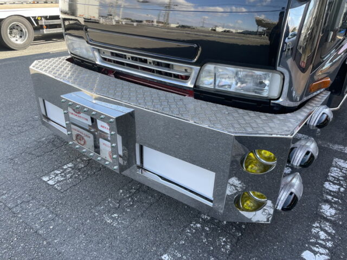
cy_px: 130
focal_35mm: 26
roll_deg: -1.9
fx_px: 261
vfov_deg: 53.1
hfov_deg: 67.3
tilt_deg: -26.1
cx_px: 174
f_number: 1.6
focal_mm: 4.2
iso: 32
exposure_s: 1/330
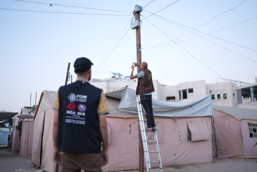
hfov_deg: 54.4
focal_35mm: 35
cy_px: 86
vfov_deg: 37.9
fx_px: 250
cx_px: 128
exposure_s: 1/160
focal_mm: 35
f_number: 1.4
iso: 200
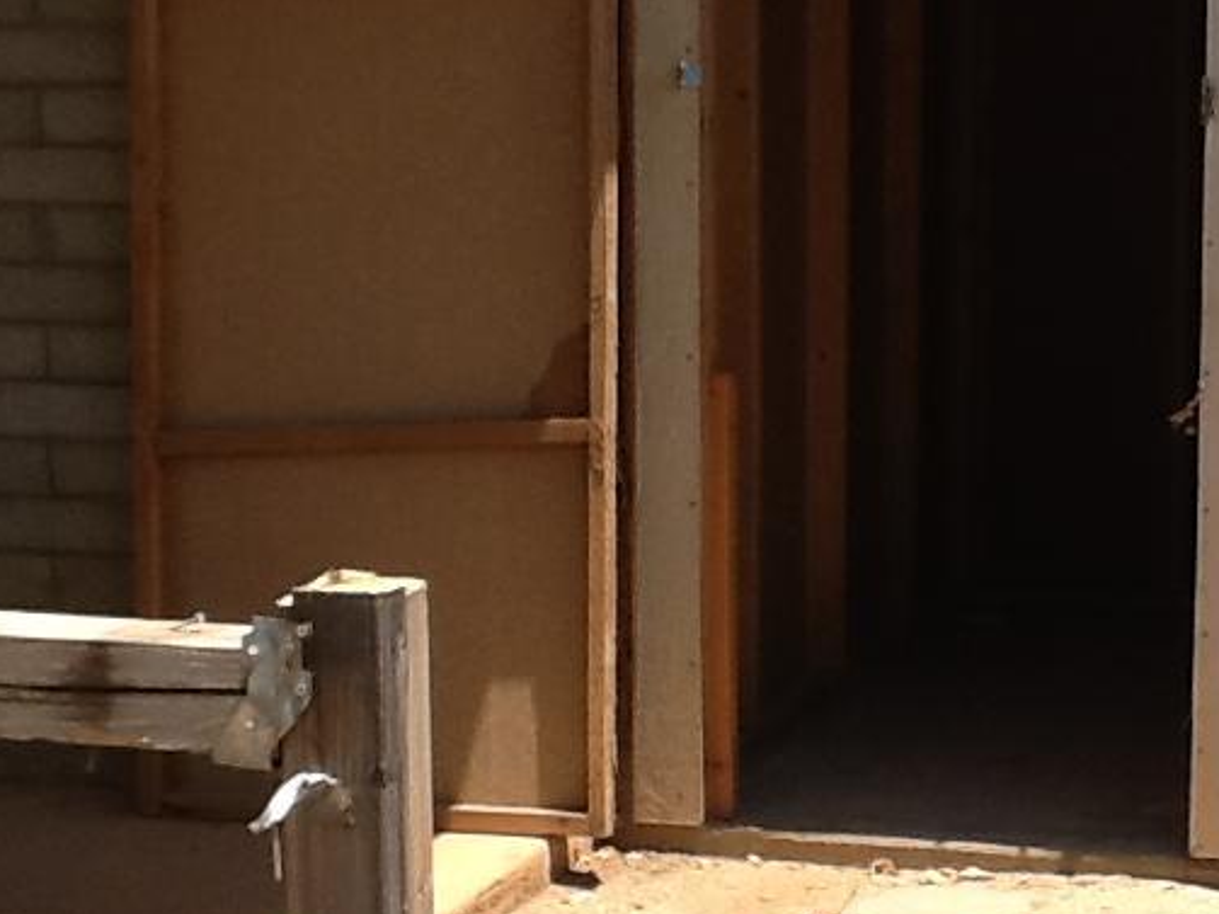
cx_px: 1112
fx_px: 2957
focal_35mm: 84
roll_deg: -0.3
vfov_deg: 17.5
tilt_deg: -7.7
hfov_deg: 22.7
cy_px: 541
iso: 40
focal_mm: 2.03
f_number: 2.4
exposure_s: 1/1070
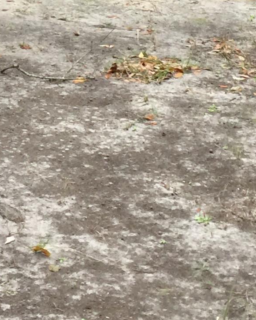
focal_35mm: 117
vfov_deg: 15.8
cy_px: -62
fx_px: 1108
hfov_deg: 13.1
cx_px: 35
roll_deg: -1.7
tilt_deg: -9.1
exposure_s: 1/30
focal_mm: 4.15
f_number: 2.2
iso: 32
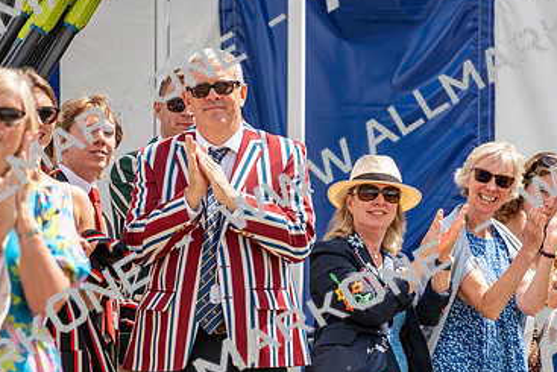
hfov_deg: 6.5
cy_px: 235
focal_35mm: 316
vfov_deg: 4.4
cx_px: 405
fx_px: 4891
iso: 250
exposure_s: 1/2500
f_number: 4
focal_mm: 200
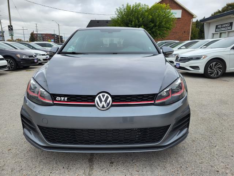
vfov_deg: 53.1
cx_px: 117
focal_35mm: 26
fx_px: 176
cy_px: 88
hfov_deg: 67.3
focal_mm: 5.4
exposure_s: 1/788
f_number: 1.8
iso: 40
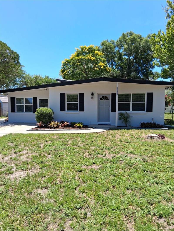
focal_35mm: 26
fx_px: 174
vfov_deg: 67.3
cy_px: 116
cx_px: 87
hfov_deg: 53.1
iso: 25
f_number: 1.8
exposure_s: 1/383
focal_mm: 3.98
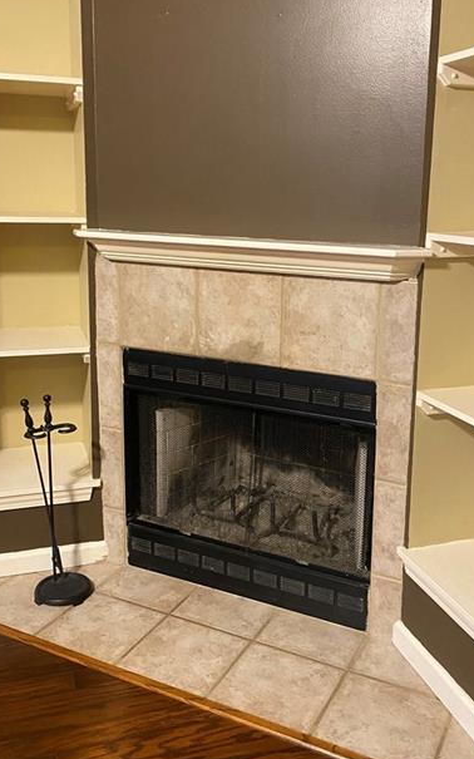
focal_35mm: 35
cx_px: 250
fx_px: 724
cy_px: 335
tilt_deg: -11.5
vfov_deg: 55.2
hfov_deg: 36.3
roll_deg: -0.7
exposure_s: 1/40
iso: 500
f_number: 1.8
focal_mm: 4.25
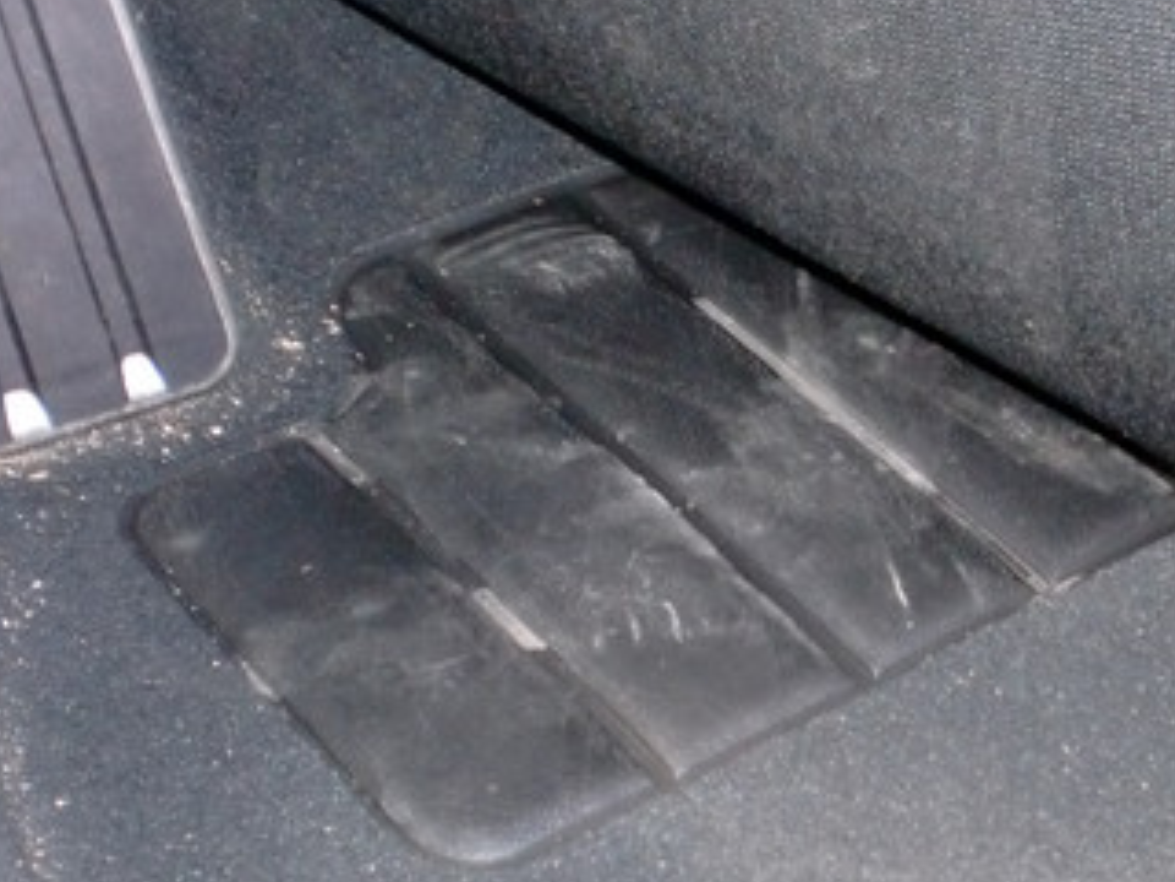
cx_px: 1002
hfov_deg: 27.0
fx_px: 2376
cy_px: 676
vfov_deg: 20.8
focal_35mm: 70
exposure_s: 1/40
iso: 400
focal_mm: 6.3
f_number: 3.1
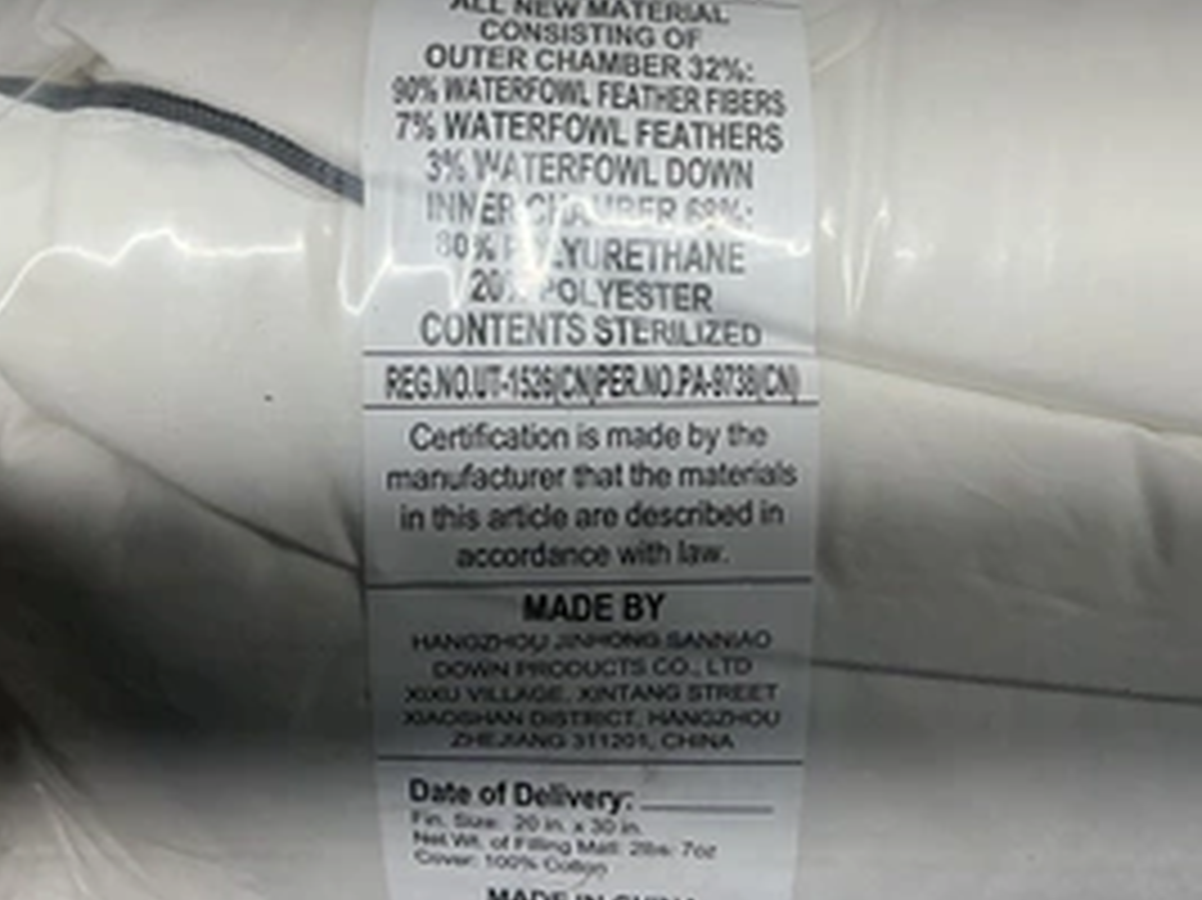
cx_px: 666
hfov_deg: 44.7
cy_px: 396
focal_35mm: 42
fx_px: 1458
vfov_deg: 34.3
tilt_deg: -68.0
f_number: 1.8
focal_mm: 3
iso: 20
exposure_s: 1/120
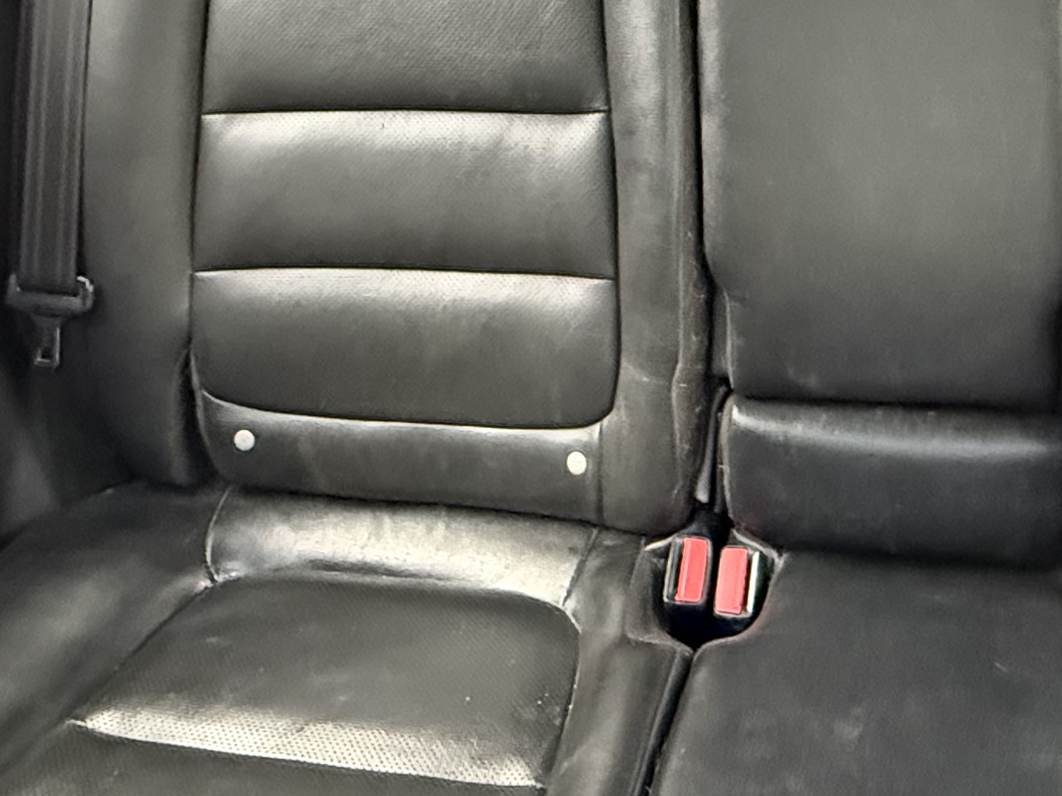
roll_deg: +5.9
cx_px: 690
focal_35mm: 44
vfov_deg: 30.3
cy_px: -25
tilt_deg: -22.7
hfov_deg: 42.5
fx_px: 1350
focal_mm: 2.22
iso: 1250
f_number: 2.2
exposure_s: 1/60
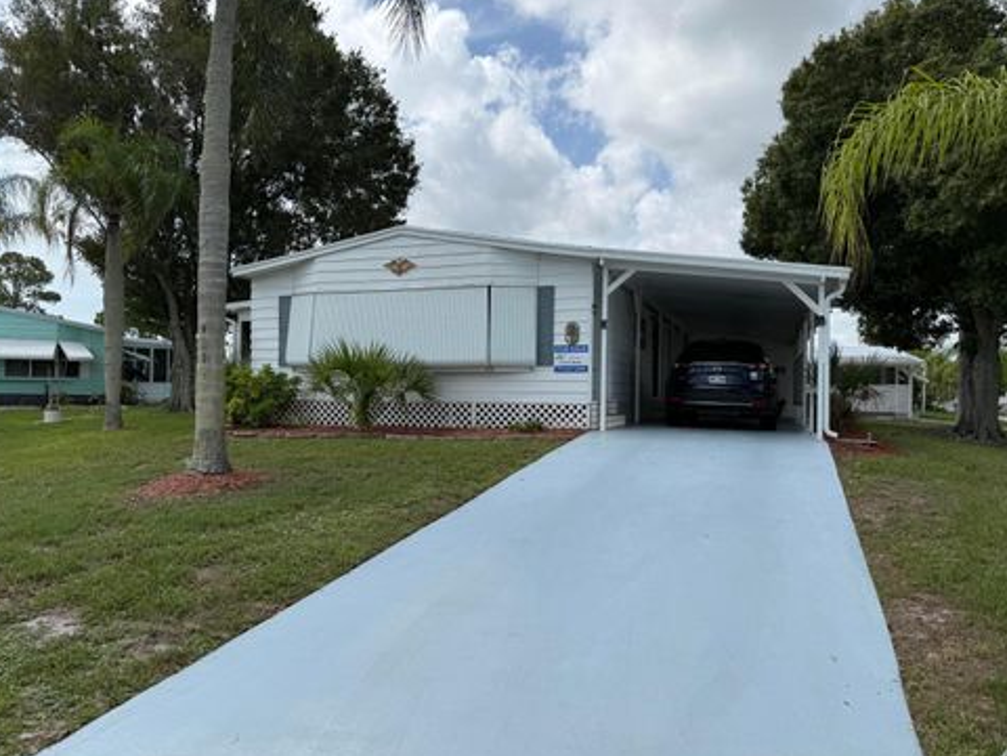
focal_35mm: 25
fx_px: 727
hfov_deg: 69.4
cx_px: 495
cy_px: 387
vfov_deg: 54.9
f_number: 1.78
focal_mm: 6.76
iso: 80
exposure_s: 1/5714
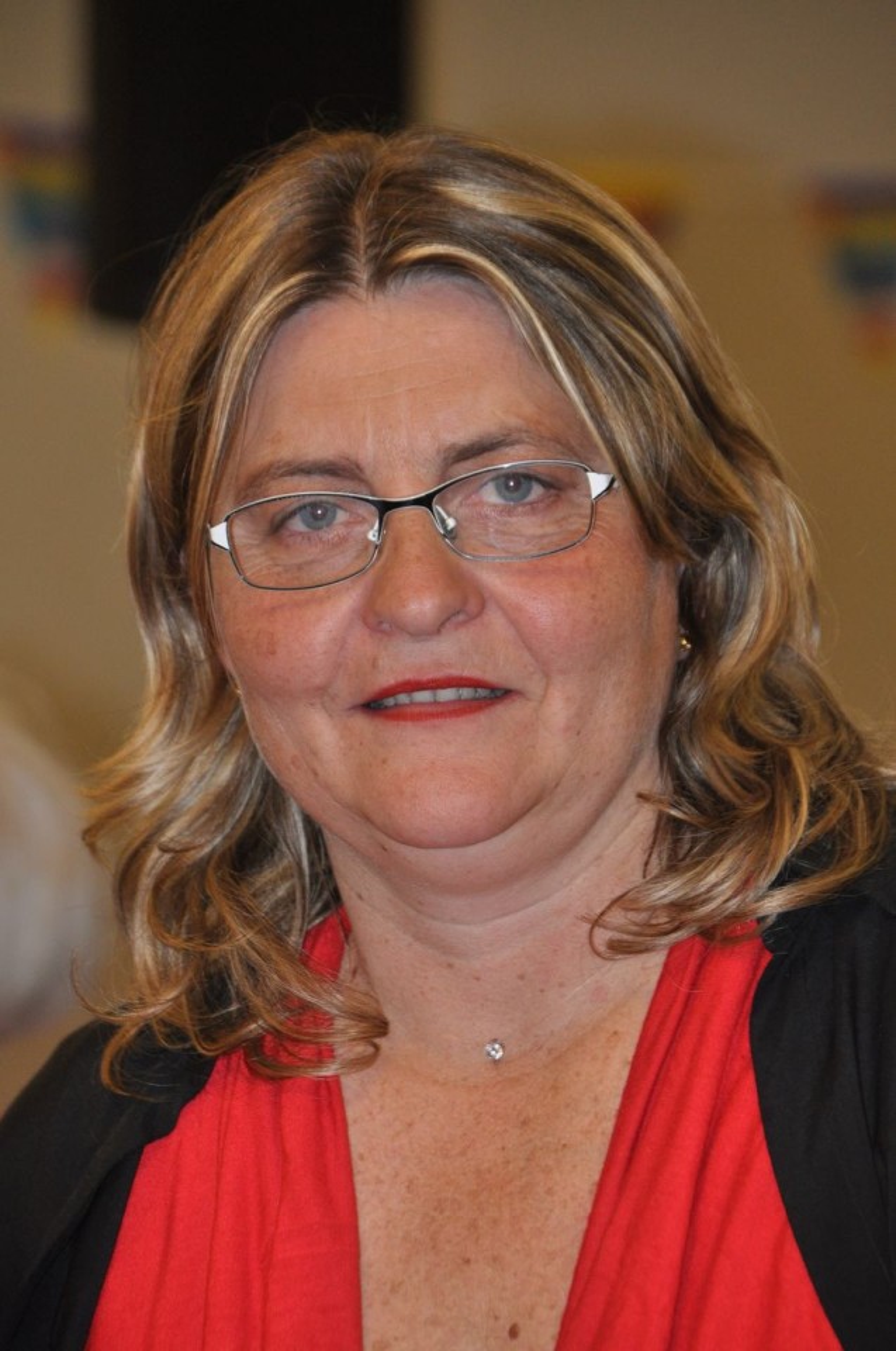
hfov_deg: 4.6
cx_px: 448
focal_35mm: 300
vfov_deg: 6.9
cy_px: 676
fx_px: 11236
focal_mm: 200
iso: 800
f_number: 6.3
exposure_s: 1/60
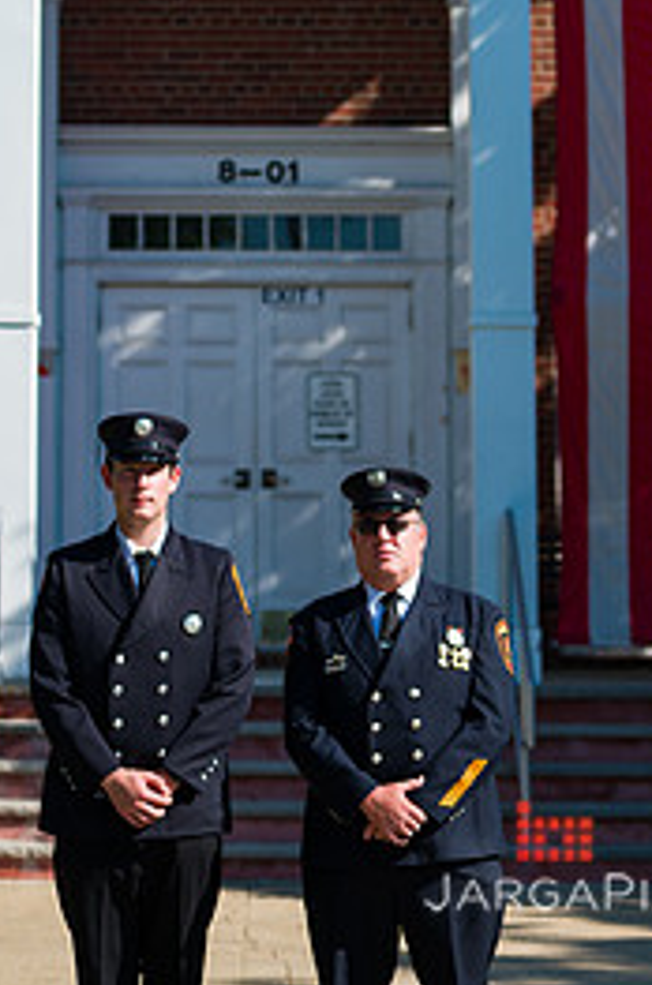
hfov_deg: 11.4
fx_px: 3277
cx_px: 219
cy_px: 150
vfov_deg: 16.9
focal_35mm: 120
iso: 200
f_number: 3.2
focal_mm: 70
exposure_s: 1/4000
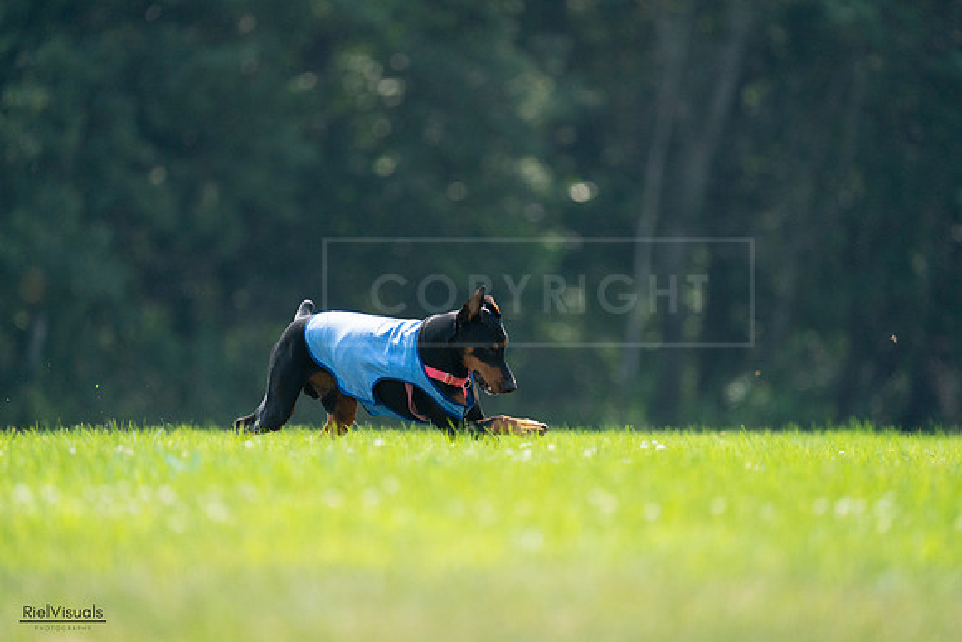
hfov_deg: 3.4
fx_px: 16036
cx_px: 481
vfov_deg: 2.3
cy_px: 321
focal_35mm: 600
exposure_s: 1/4000
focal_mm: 600
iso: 3200
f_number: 6.3
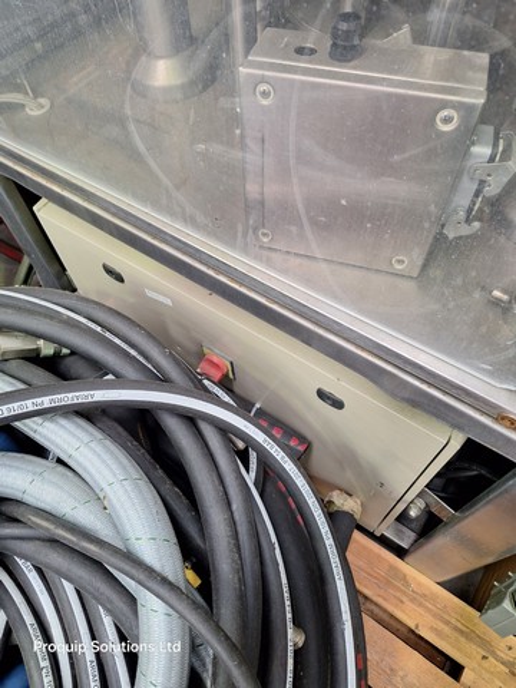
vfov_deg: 73.9
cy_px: 344
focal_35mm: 23
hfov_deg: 58.9
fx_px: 457
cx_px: 258
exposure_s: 1/50
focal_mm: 5.54
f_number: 1.8
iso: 160
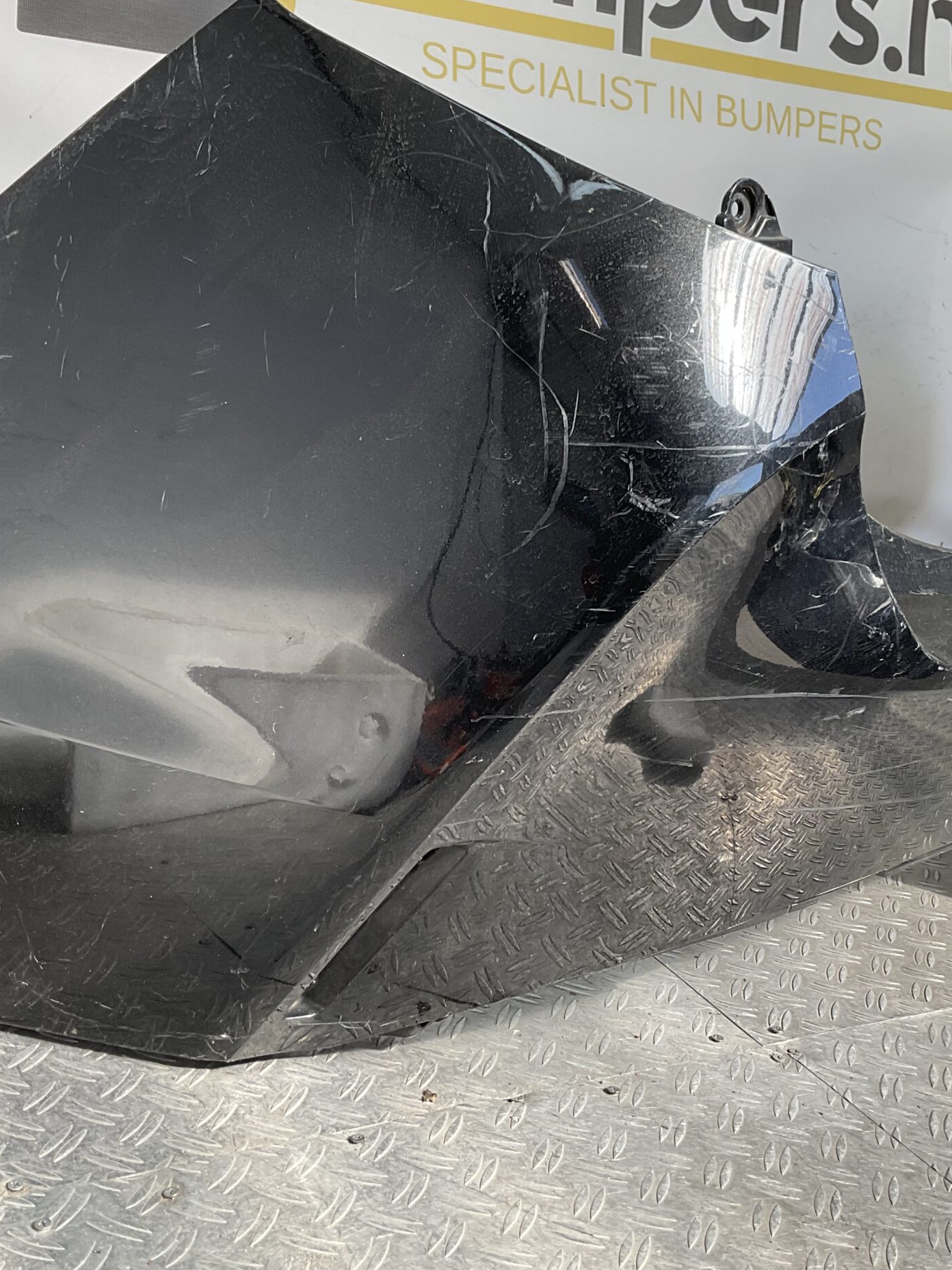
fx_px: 1467
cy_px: 623
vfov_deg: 46.8
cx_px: 512
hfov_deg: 35.9
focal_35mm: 40
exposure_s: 1/254
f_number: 1.8
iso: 16
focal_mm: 3
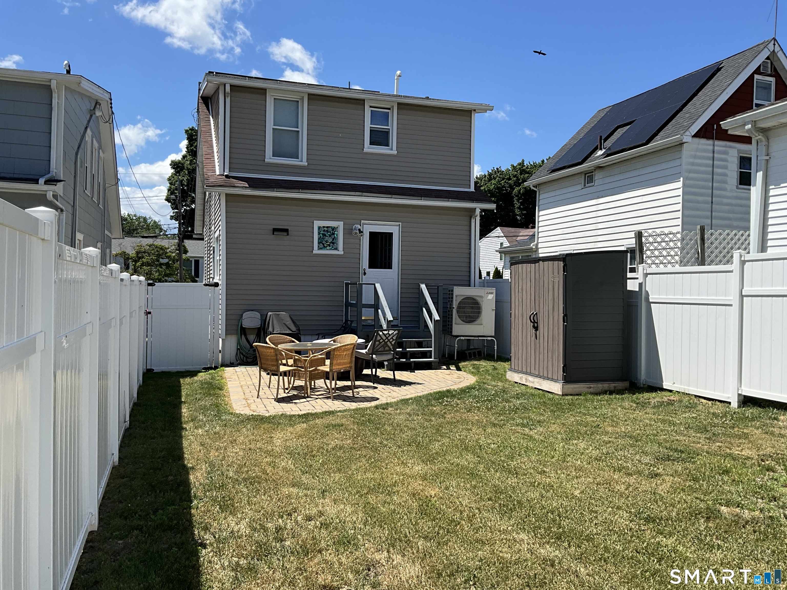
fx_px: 659
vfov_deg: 48.2
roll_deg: -0.8
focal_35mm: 29
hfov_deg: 61.7
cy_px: 295
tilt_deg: -0.2
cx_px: 394
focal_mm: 3
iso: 25
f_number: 1.8
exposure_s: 1/1786
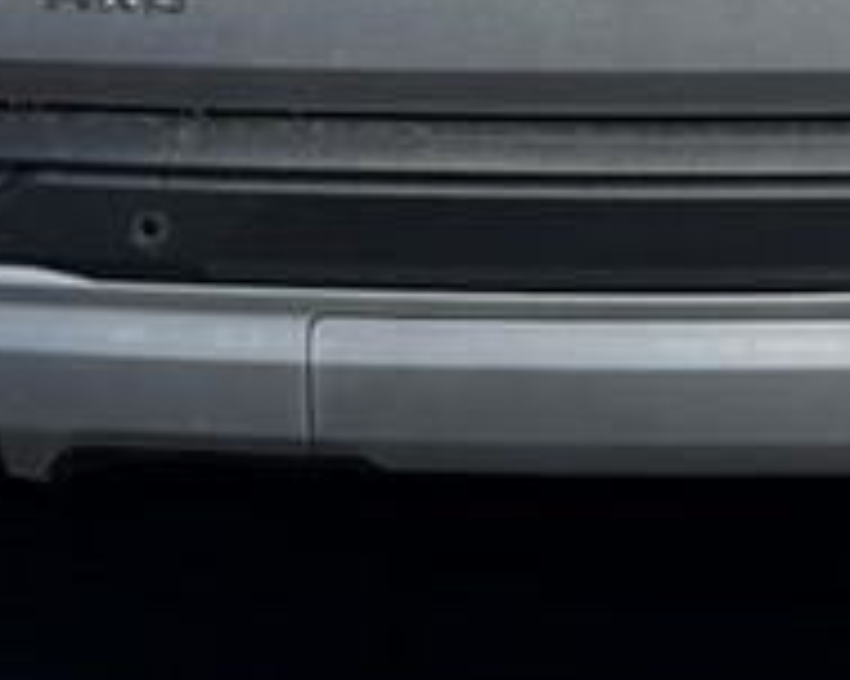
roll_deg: -3.0
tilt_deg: -6.7
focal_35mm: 127
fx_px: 3193
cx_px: 648
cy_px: -635
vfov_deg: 11.1
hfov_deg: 15.1
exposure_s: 1/3759
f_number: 1.78
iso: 80
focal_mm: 6.76
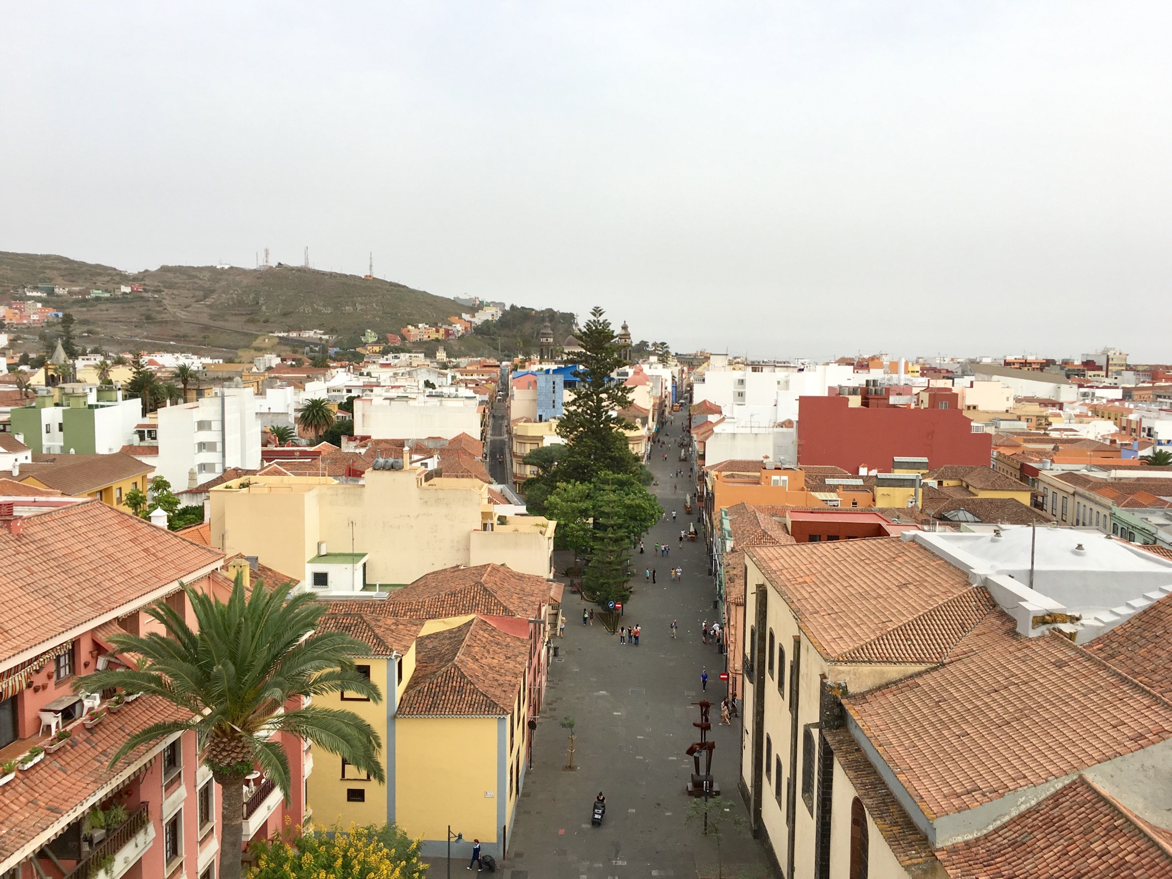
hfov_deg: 61.7
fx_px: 982
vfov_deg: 48.2
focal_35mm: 29
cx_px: 586
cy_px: 440
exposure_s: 1/1115
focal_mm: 4.15
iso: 25
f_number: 2.2
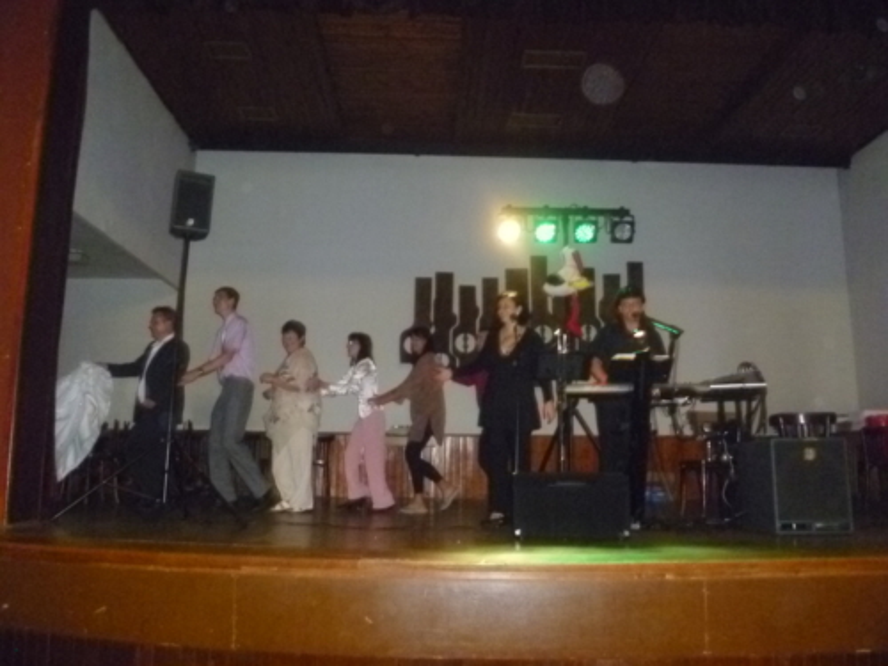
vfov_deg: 46.8
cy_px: 333
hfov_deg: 60.0
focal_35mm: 30
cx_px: 444
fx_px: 770
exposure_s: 1/30
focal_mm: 5.4
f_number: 2.9
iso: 1000
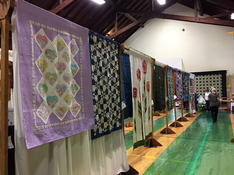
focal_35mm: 29
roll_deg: +1.4
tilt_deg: +0.9
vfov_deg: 48.2
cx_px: 117
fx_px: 196
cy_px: 88
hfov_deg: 61.7
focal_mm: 4.15
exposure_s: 1/30
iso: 160
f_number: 2.2
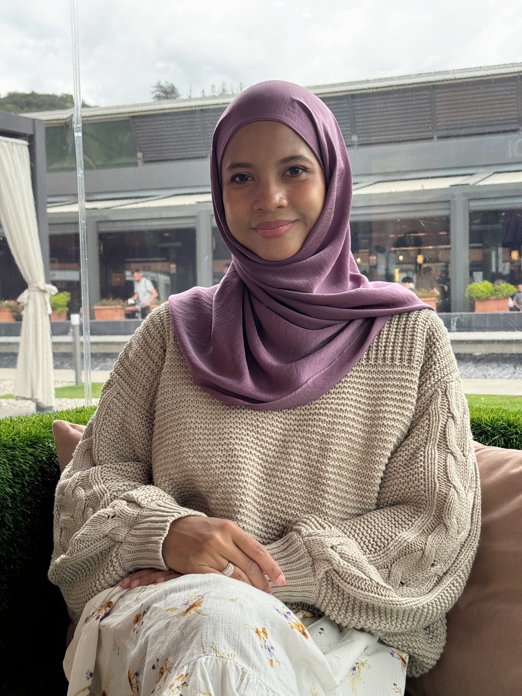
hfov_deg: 30.3
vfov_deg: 39.7
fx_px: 965
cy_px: 348
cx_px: 261
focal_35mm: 48
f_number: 1.78
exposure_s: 1/248
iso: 64
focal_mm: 6.86
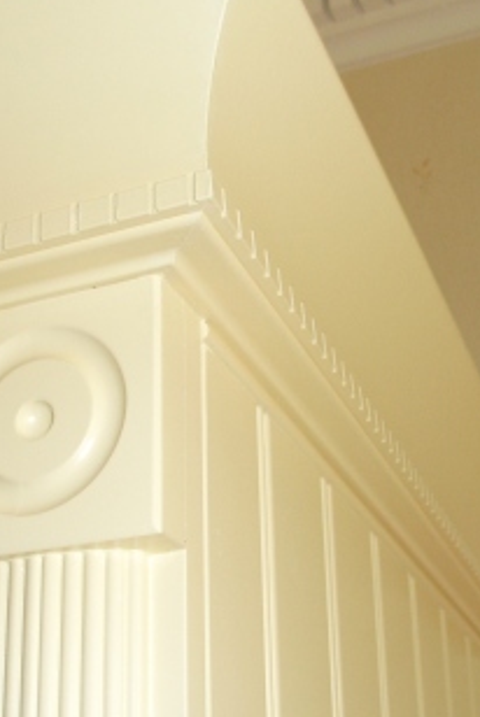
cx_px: 177
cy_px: 382
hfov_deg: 23.8
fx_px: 1137
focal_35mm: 57
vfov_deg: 35.0
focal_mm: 7.1
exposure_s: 1/80
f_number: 2.8
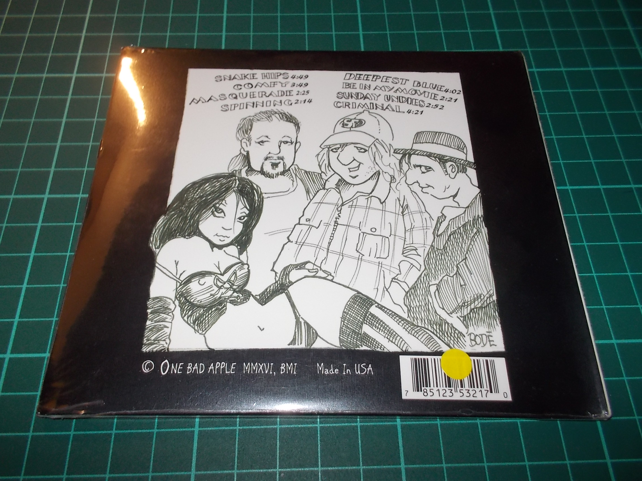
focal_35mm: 29
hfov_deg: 61.7
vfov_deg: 48.2
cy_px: 240
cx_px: 321
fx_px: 538
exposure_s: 1/30
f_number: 3.3
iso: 200
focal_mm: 4.1
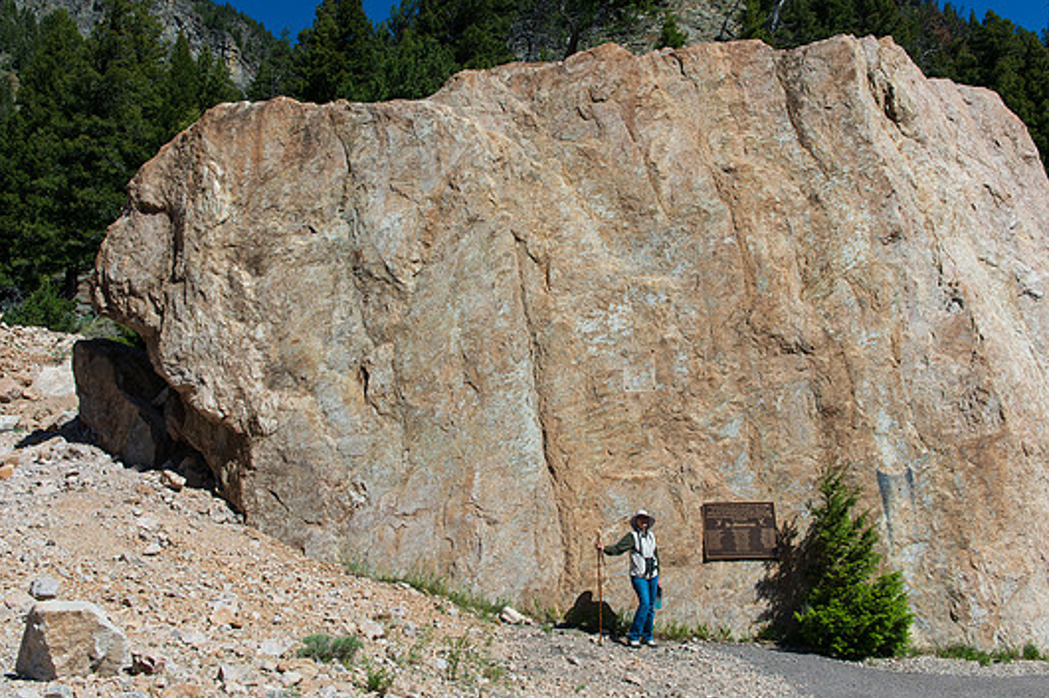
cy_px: 320
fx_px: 1019
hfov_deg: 54.4
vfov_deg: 37.8
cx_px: 521
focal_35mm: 35
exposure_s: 1/320
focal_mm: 32
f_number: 13
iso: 160
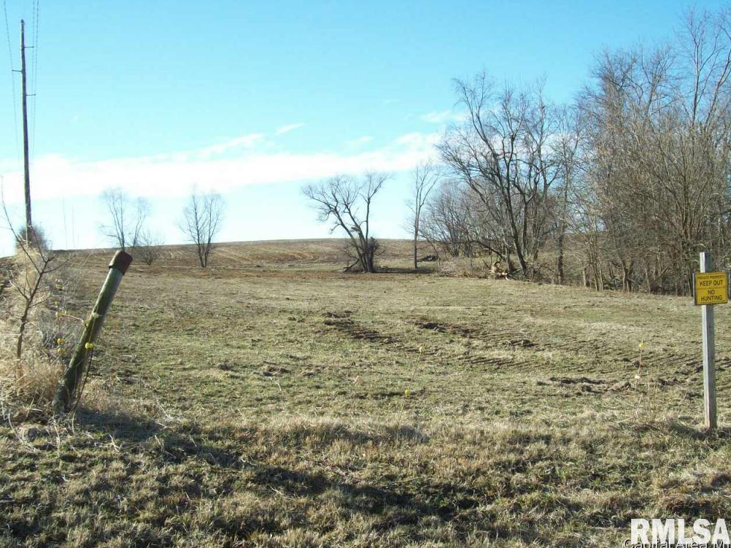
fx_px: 971
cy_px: 276
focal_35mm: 46
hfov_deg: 41.2
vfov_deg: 31.5
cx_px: 368
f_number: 5.4
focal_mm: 7.6
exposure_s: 1/255
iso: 80
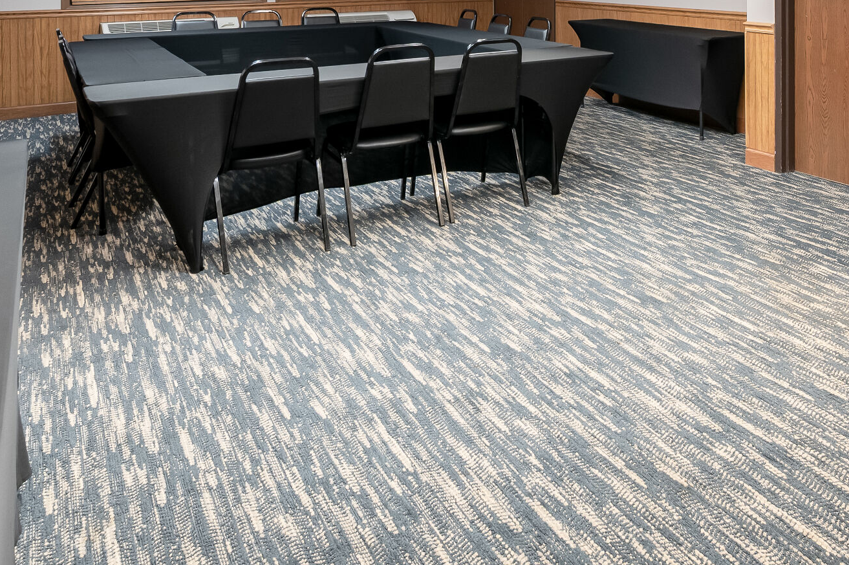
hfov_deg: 56.6
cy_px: -41
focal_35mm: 32
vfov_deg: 35.7
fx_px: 754
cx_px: 610
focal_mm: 14
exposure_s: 1/1.67
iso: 400
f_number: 8
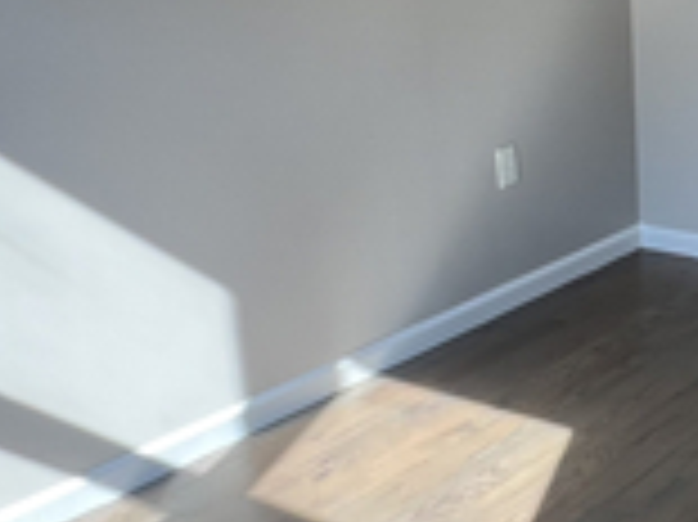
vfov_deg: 25.9
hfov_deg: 31.0
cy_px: 158
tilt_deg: -13.8
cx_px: 745
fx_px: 1128
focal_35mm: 56
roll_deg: +1.1
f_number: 1.8
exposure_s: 1/120
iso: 40
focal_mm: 1.57
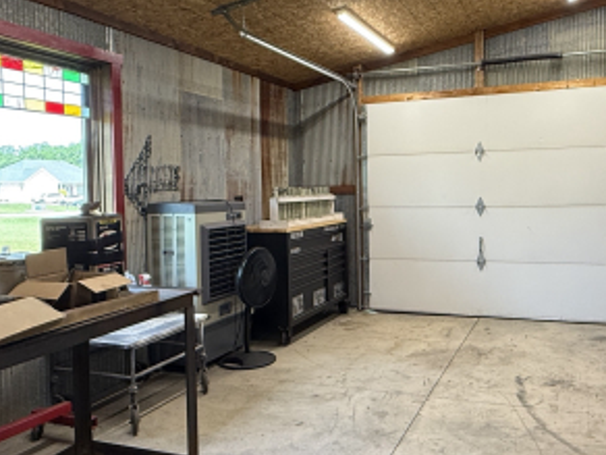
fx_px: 560
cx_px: 364
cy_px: 206
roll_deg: +1.2
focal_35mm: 32
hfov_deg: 56.4
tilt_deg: -0.9
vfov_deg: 44.1
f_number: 2.2
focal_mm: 2.22
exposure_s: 1/120
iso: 250
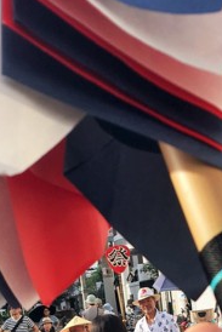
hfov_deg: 15.5
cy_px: 347
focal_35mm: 88
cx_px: 144
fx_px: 813
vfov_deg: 22.1
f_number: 2.2
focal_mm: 4.15
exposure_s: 1/615
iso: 25
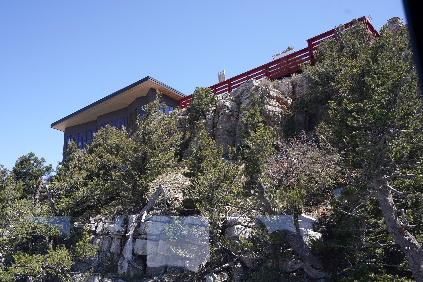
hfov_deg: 55.8
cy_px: 141
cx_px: 212
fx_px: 400
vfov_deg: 38.9
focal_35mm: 34
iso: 1250
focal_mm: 34
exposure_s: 1/500
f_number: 11
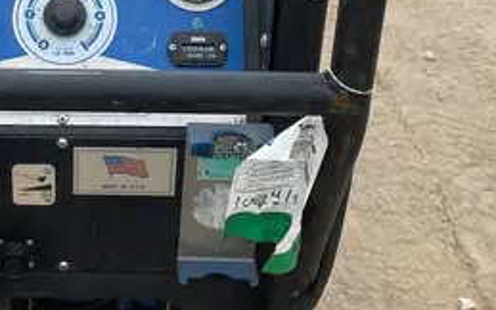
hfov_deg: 26.0
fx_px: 1055
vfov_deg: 16.5
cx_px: 96
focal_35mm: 78
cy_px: 35
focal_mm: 4.2
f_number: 1.6
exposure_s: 1/2174
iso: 50
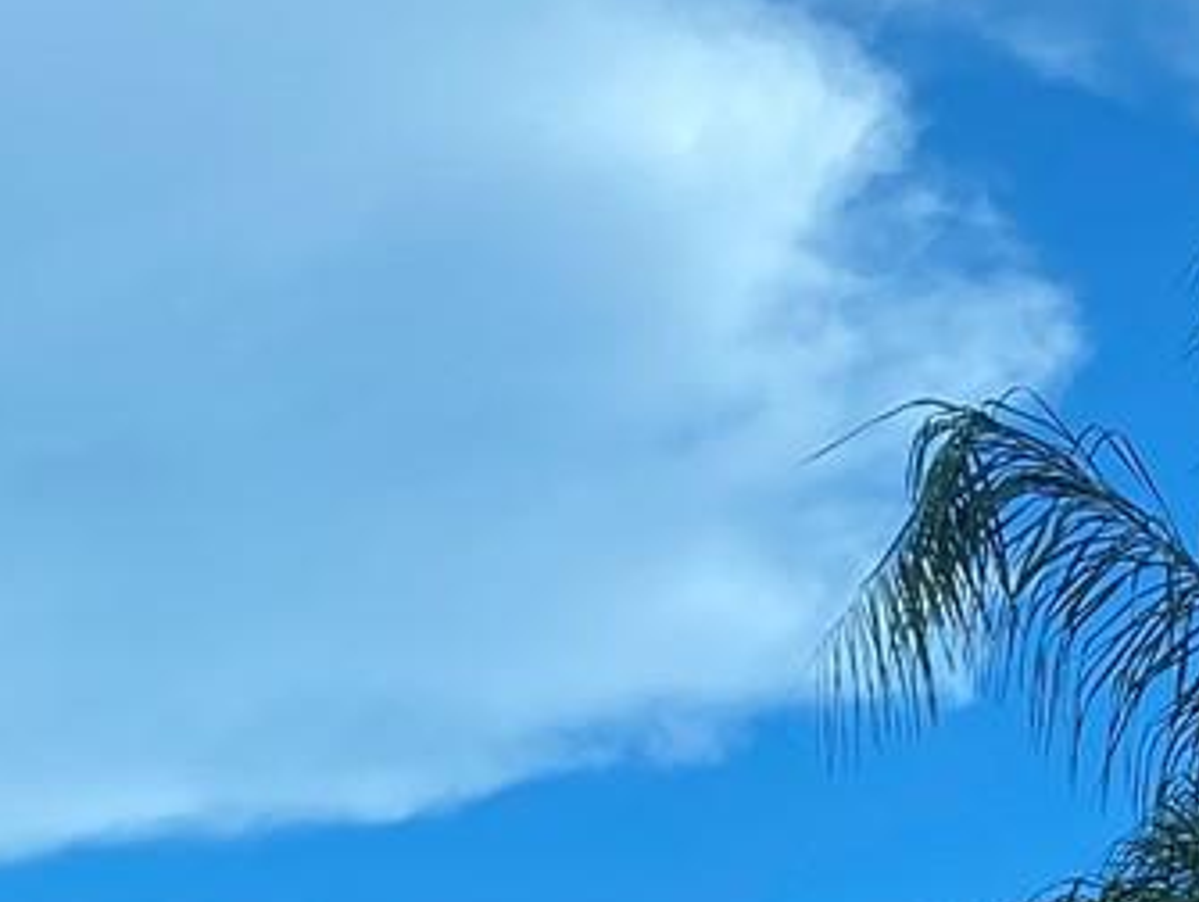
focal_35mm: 124
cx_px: 1704
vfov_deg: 11.4
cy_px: 1385
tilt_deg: +12.6
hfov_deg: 14.9
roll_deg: -2.2
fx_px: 4300
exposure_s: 1/1232
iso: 32
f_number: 1.8
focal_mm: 4.25
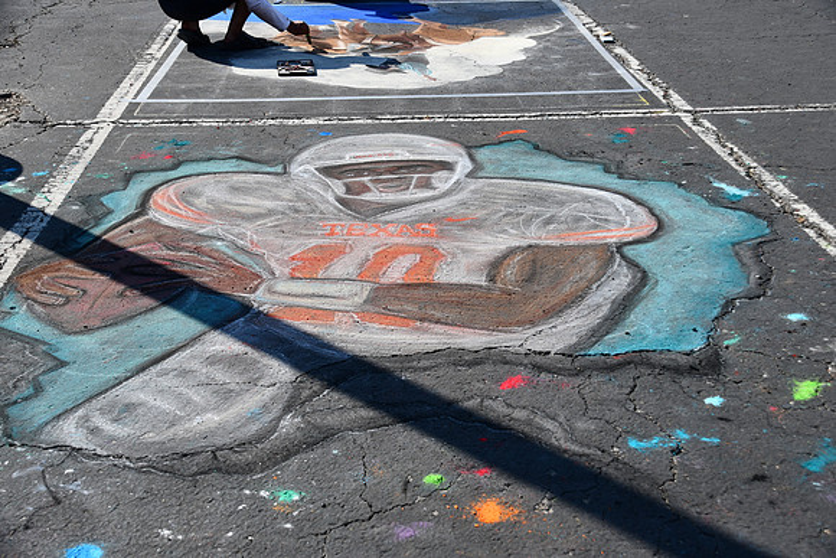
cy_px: 279
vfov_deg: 28.1
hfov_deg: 41.1
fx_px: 1115
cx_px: 418
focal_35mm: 48
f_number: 9
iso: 100
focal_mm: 32
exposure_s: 1/320
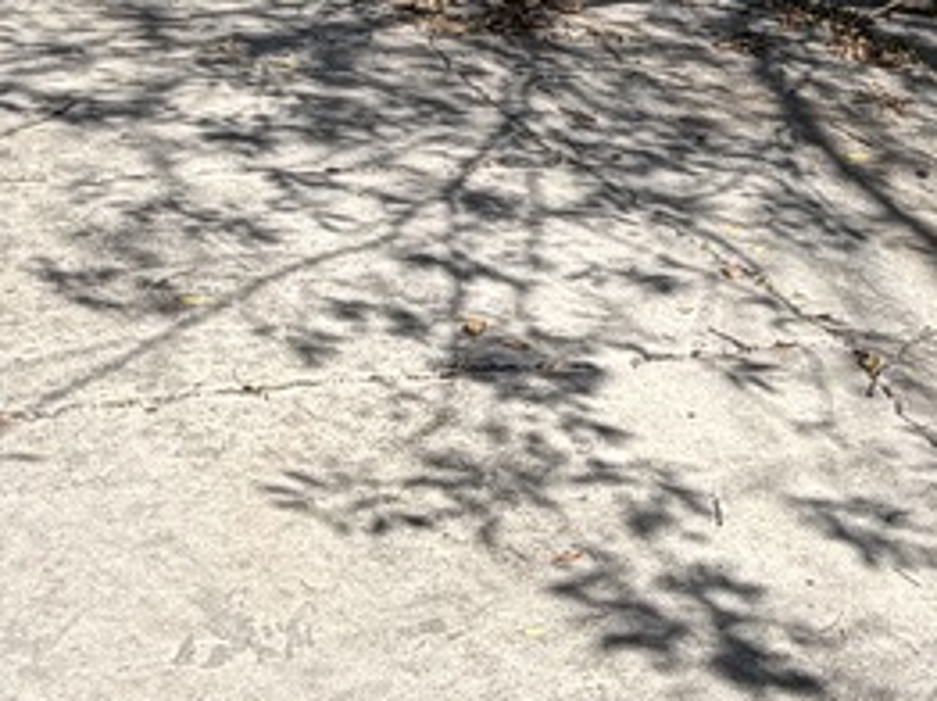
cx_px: 812
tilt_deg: -13.6
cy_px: 97
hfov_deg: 24.7
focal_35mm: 77
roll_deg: -5.9
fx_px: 2082
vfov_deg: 18.8
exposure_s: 1/770
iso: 25
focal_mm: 2.22
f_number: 2.2
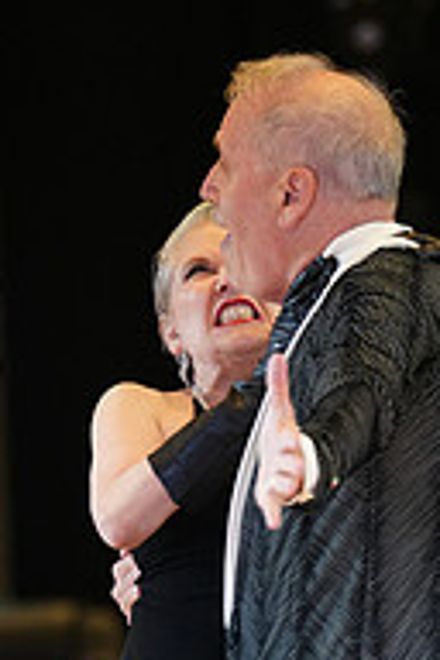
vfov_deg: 3.4
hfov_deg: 2.3
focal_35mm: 605
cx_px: 308
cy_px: 828
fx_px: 11091
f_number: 2.8
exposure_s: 1/400
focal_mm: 200
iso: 2500
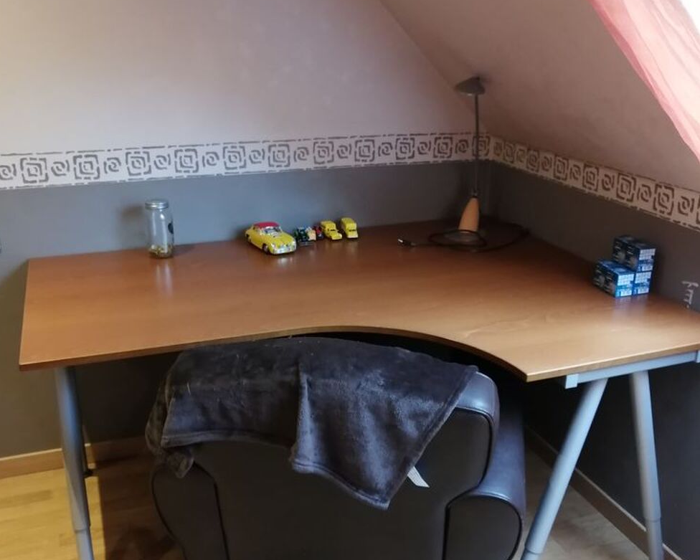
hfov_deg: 50.3
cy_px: 307
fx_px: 746
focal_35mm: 36
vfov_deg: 41.1
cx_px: 343
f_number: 1.8
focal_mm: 3.88
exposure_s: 1/25
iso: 320
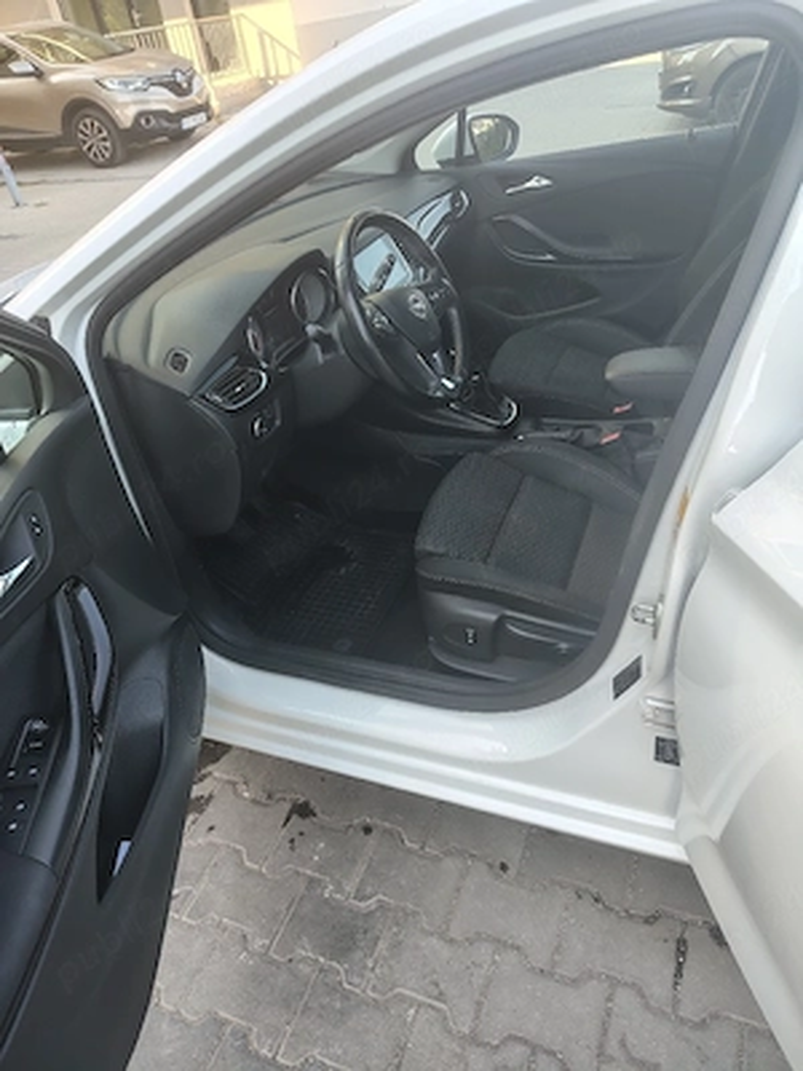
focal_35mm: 24
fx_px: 742
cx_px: 402
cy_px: 536
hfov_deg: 56.8
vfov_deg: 71.6
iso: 126
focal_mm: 5.56
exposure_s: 1/100
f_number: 1.8
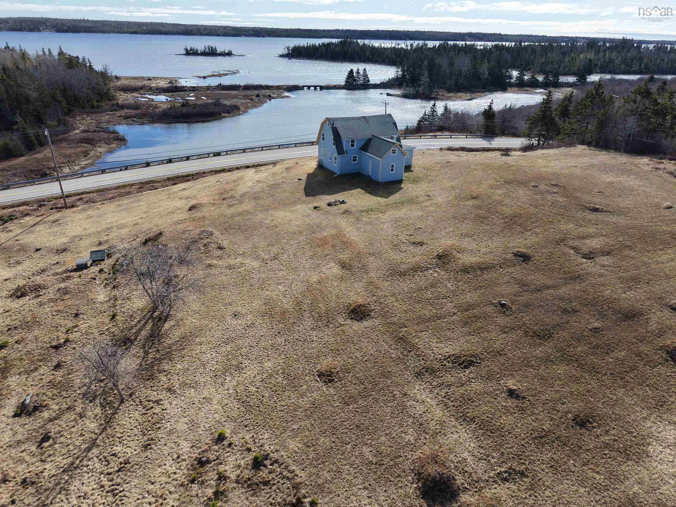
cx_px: 338
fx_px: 469
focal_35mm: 24
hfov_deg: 71.6
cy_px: 254
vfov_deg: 56.8
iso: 250
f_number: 1.8
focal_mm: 8.67
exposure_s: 1/5000
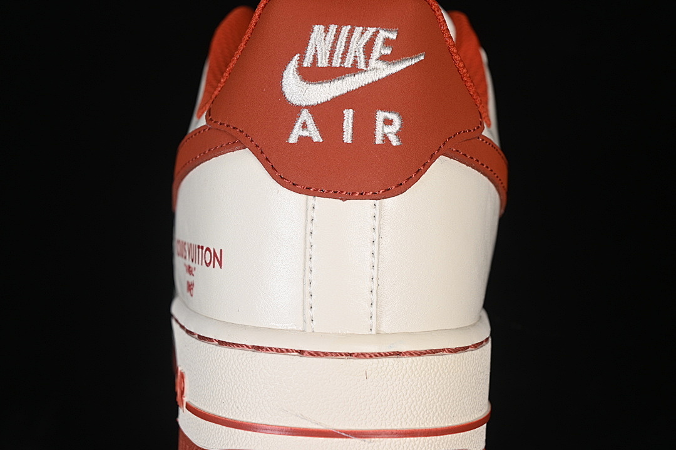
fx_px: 1408
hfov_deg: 27.0
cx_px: 338
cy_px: 225
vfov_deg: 18.2
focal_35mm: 75
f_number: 7.1
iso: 160
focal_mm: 50
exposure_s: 1/80
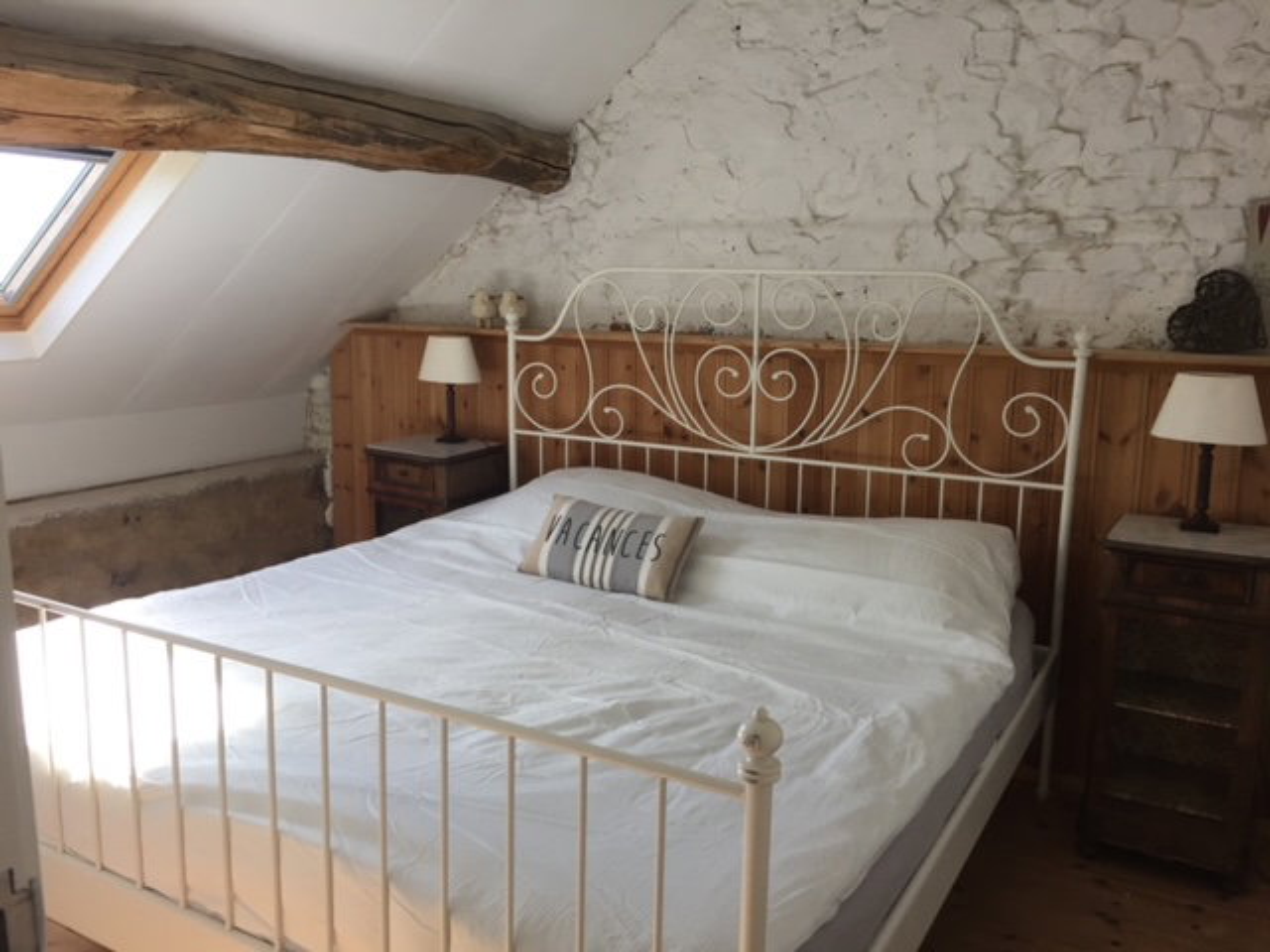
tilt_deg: -9.7
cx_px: 635
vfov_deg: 48.2
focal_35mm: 29
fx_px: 1064
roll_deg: -1.5
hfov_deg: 61.7
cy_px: 476
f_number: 2.2
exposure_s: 1/100
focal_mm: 4.15
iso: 50
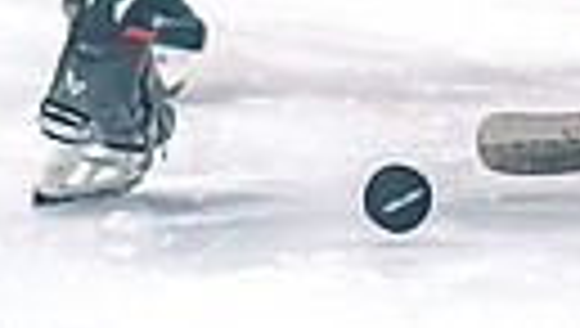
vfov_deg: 1.7
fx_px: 11305
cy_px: -537
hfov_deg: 2.9
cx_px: 571
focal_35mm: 734
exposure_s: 1/1250
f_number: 2.8
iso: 3200
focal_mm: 156
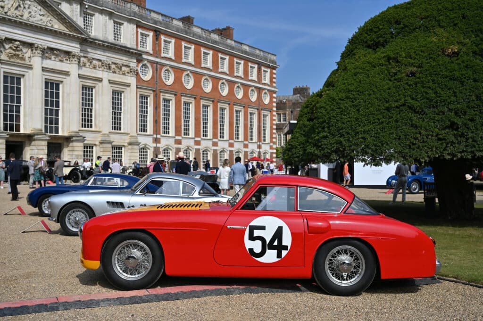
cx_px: 242
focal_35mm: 39
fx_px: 523
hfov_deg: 49.6
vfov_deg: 34.2
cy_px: 160
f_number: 4
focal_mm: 39
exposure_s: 1/3200
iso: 100
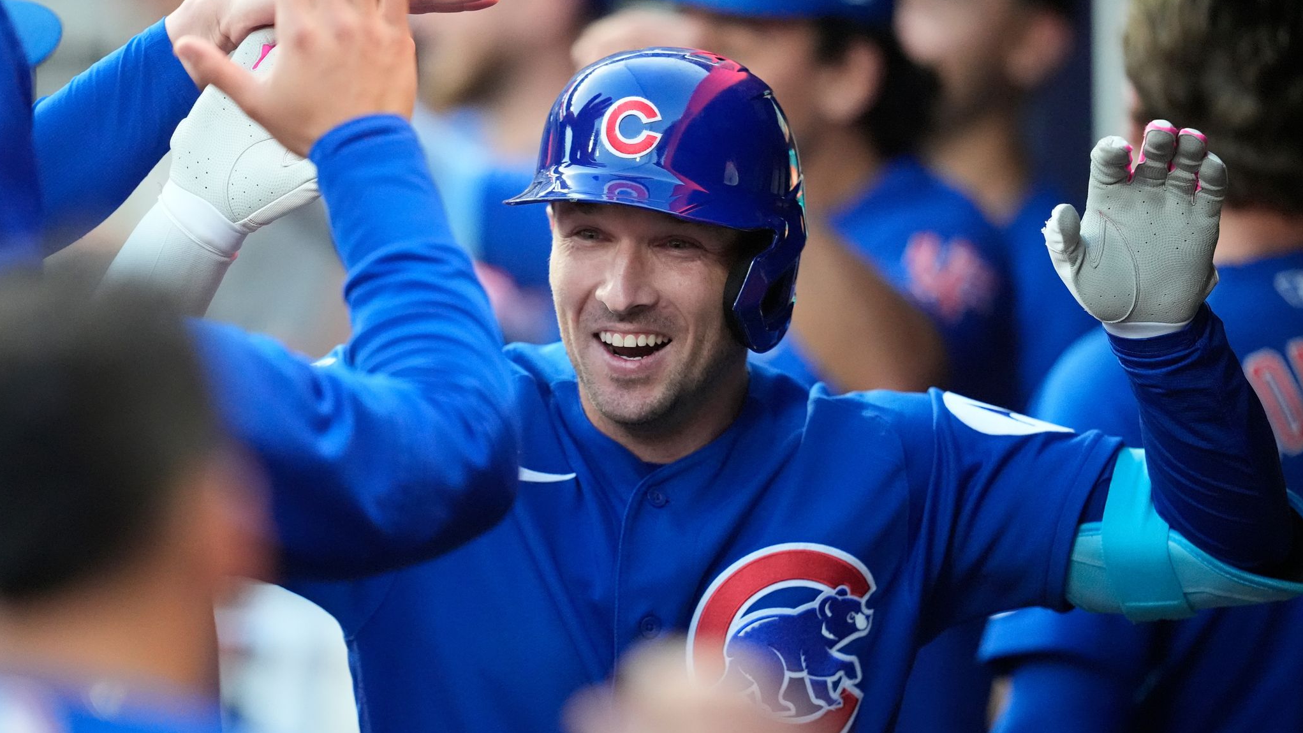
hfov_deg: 5.1
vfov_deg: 2.9
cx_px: 651
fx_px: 14511
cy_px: 369
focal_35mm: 420
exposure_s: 1/3200
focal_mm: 400
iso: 10000
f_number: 2.8
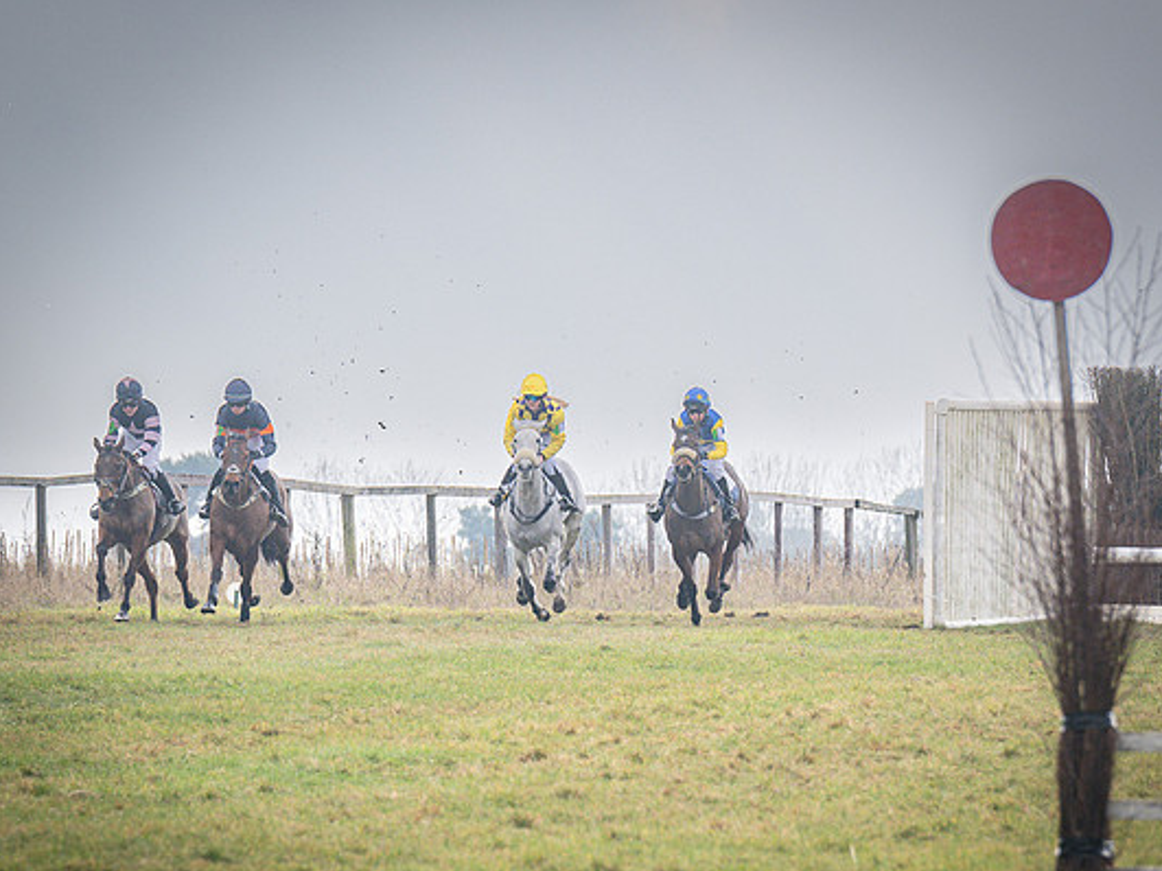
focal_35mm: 489
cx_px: 364
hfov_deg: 4.1
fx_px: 16411
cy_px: 557
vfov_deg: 3.0
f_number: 5
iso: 320
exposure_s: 1/1000
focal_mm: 200
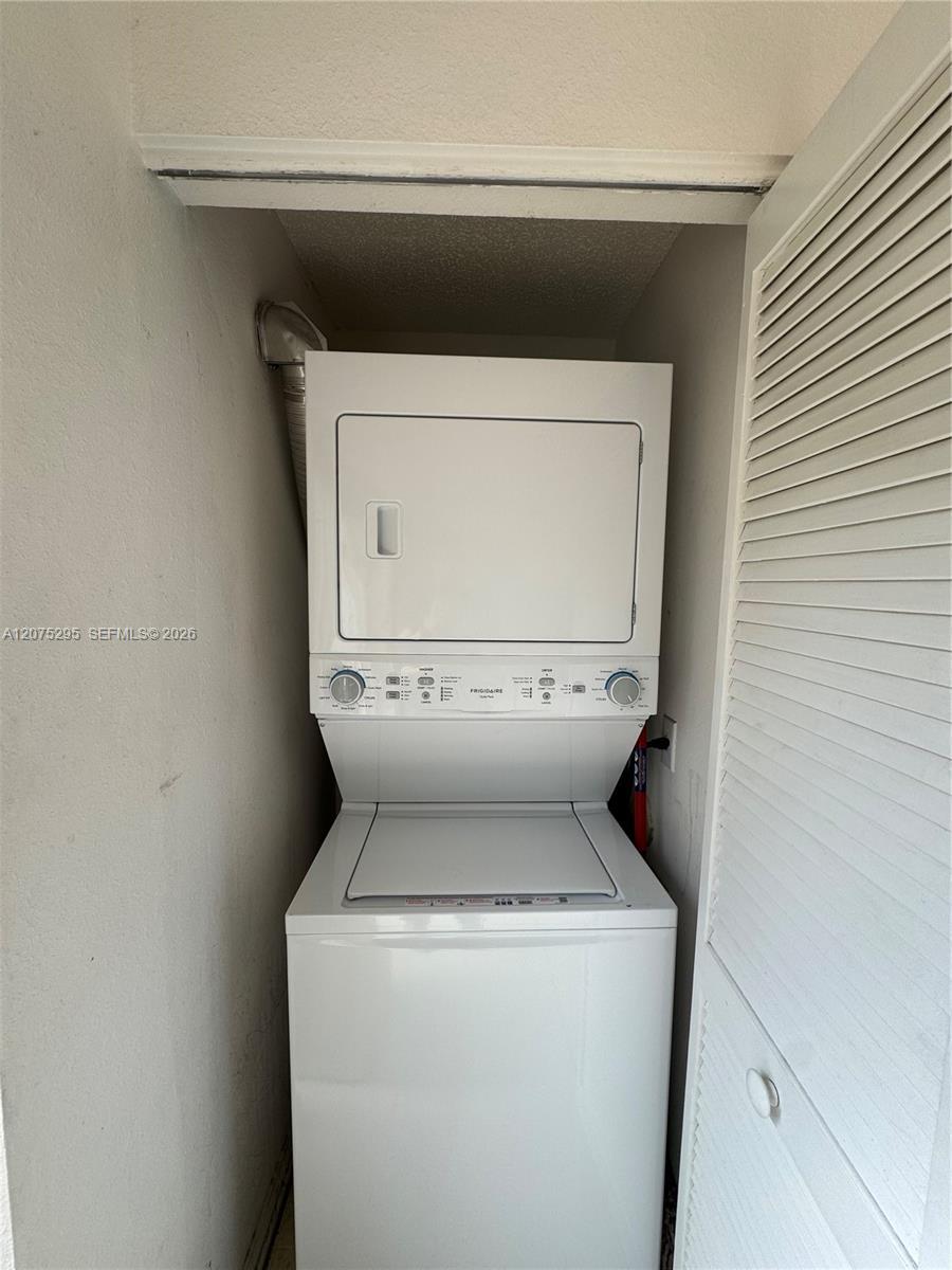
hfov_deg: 85.7
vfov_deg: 102.1
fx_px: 513
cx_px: 476
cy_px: 635
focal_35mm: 14
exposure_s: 1/120
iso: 50
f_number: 2.2
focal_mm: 2.22
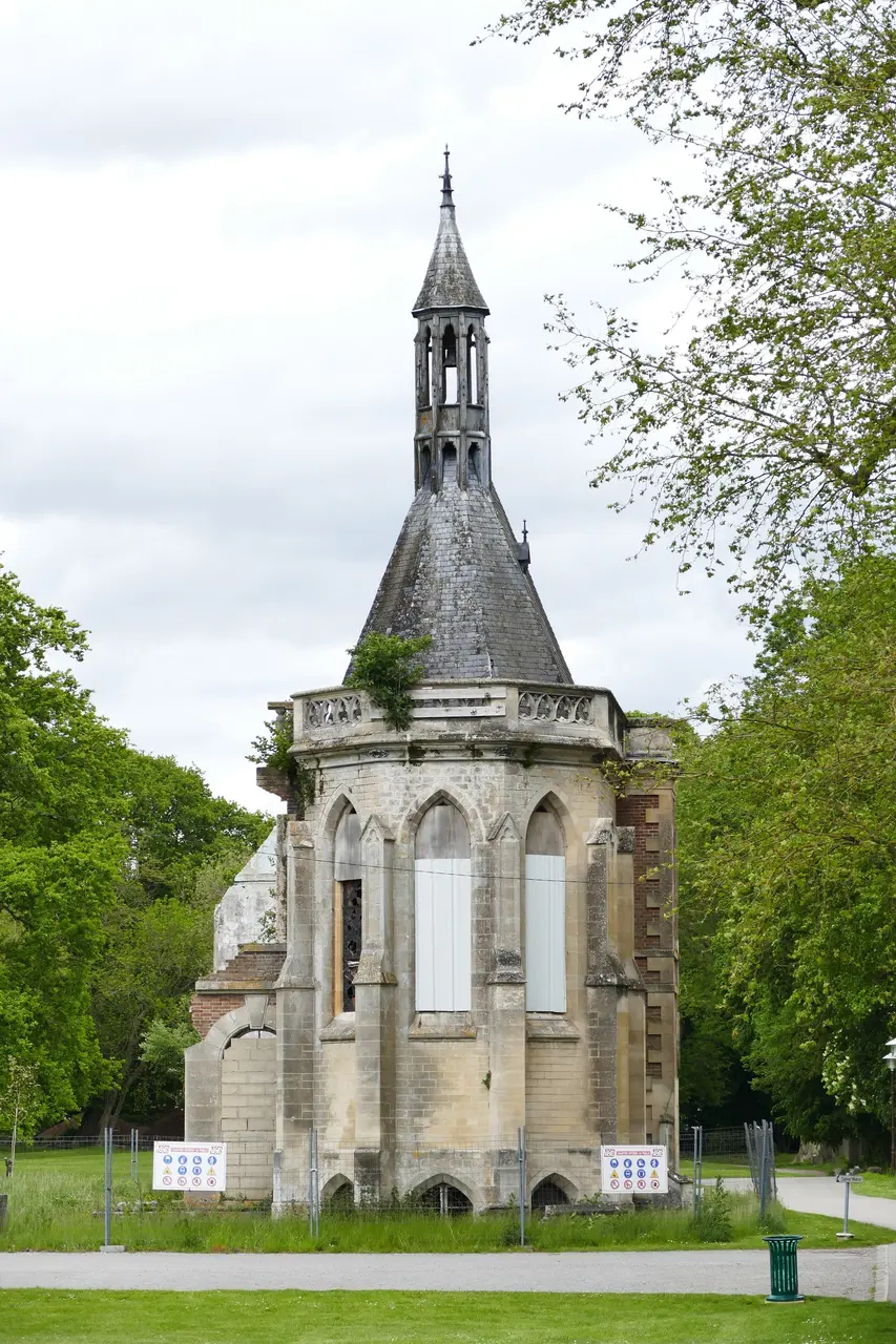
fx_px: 4294
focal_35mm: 115
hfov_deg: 11.9
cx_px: 448
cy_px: 672
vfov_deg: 17.8
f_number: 3.9
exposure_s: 1/800
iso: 125
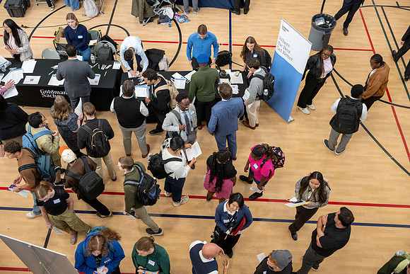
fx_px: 399
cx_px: 205
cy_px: 137
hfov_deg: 54.4
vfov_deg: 37.9
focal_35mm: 35
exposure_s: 1/250
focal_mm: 35
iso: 2500
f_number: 4.5
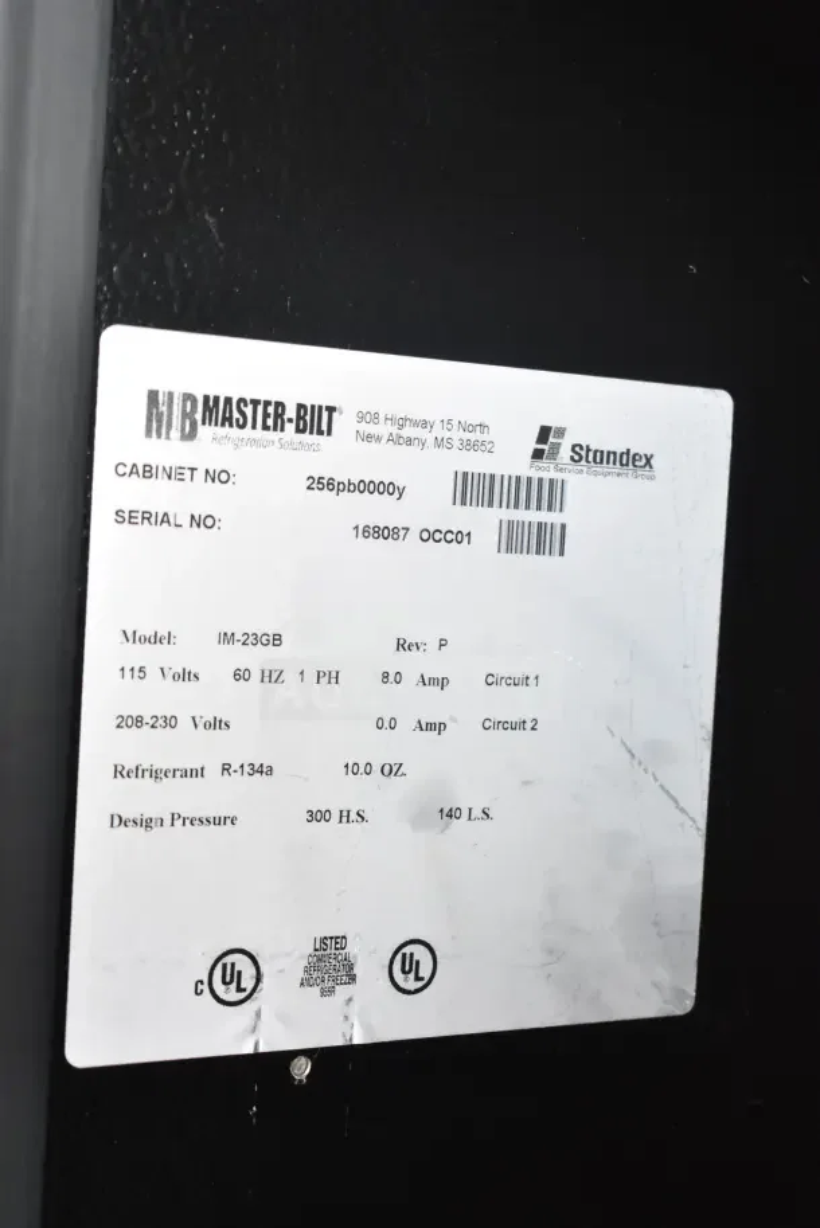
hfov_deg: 25.1
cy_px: 614
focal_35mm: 54
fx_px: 1843
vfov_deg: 36.9
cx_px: 410
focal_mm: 36
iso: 3200
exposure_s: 1/60
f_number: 4.8
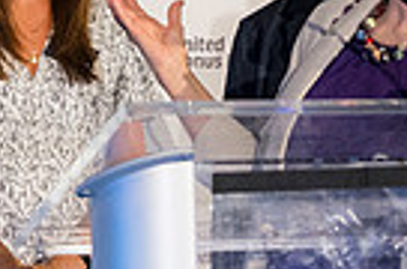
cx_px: -141
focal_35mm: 222
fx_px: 2504
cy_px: 21
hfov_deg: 9.1
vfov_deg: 6.1
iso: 1000
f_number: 2.8
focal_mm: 35
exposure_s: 1/200
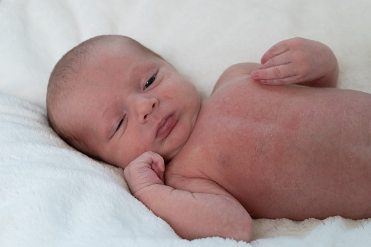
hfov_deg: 36.0
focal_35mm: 55
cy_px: 124
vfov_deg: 24.5
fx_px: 571
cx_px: 195
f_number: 4
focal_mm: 26.6
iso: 800
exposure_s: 1/180
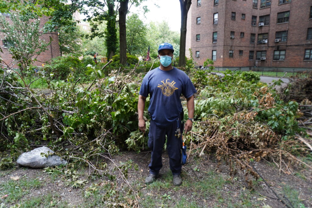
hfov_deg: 73.7
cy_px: 104
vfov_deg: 53.1
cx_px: 156
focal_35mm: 24
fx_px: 208
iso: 100
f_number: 4.5
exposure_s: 1/40
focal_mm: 16
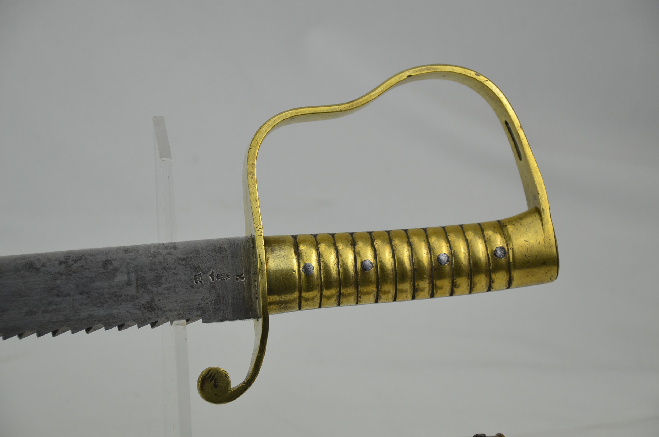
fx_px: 2055
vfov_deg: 12.1
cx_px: 330
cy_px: 218
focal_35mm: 112
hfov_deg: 18.2
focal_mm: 75
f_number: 5.3
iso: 400
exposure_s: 1/250
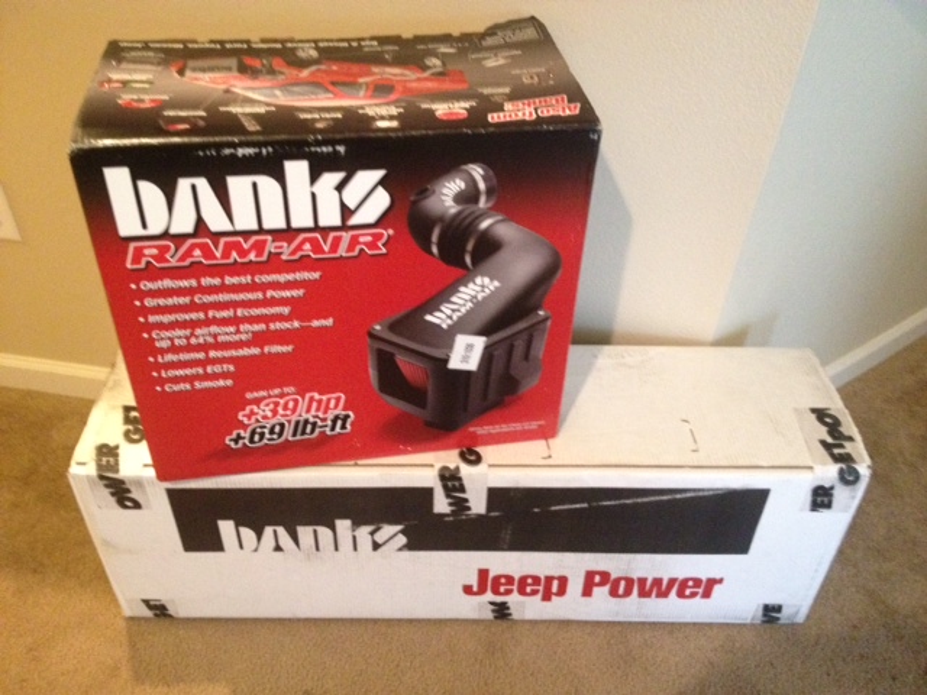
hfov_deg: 52.6
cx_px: 464
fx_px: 937
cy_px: 348
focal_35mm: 35
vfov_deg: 40.7
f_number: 2.4
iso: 500
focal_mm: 4.28
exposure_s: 1/15
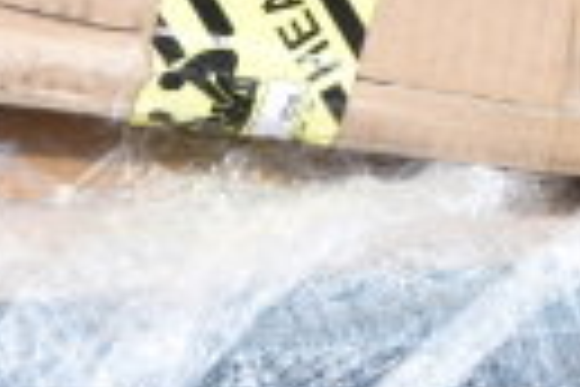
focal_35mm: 185
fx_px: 2980
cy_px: 826
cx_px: -99
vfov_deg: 7.1
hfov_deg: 10.9
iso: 200
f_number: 7.1
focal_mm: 26
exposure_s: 1/200
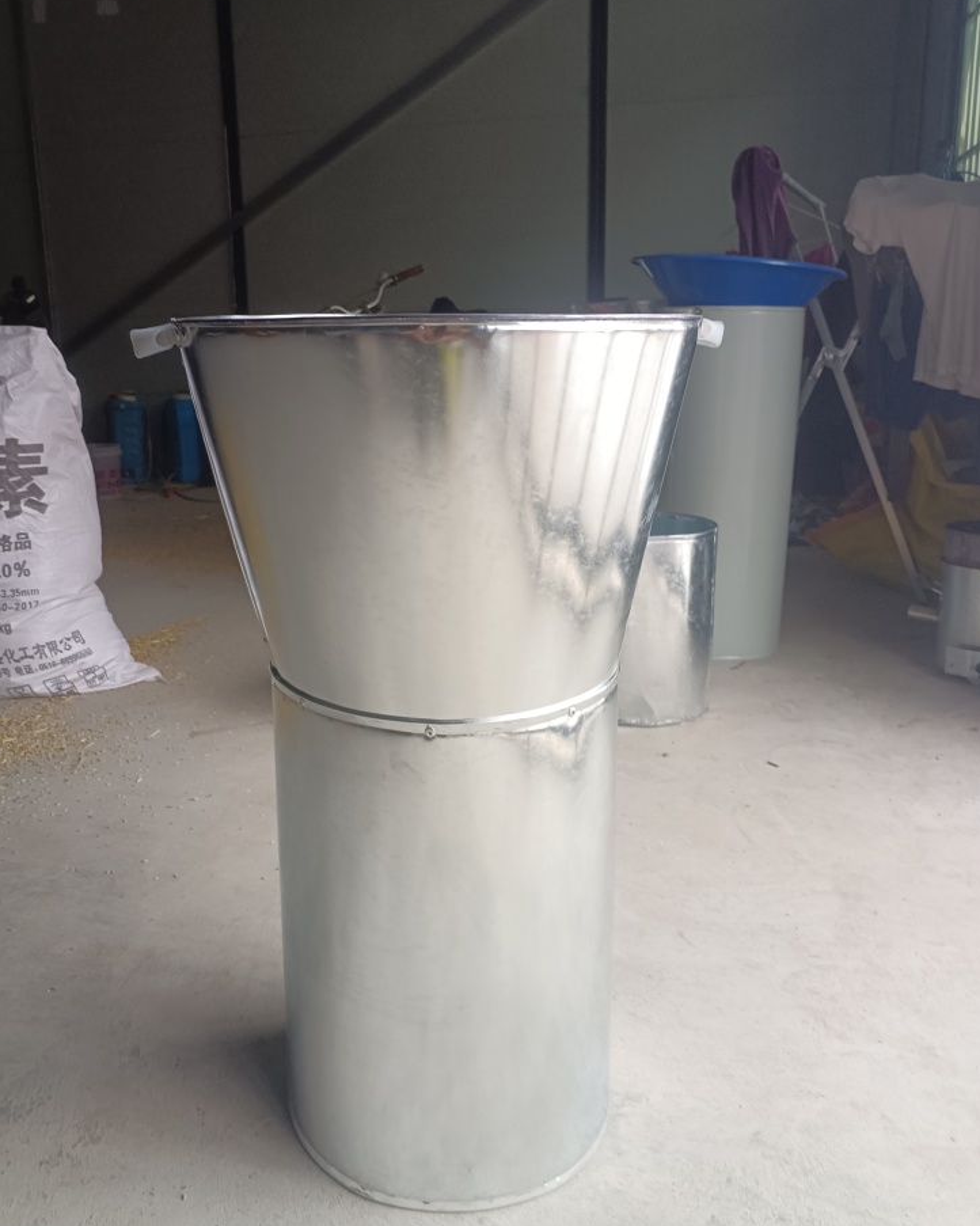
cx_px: 455
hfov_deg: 48.5
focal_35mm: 30
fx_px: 1088
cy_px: 595
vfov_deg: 58.8
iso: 895
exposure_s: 1/100
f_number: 1.8
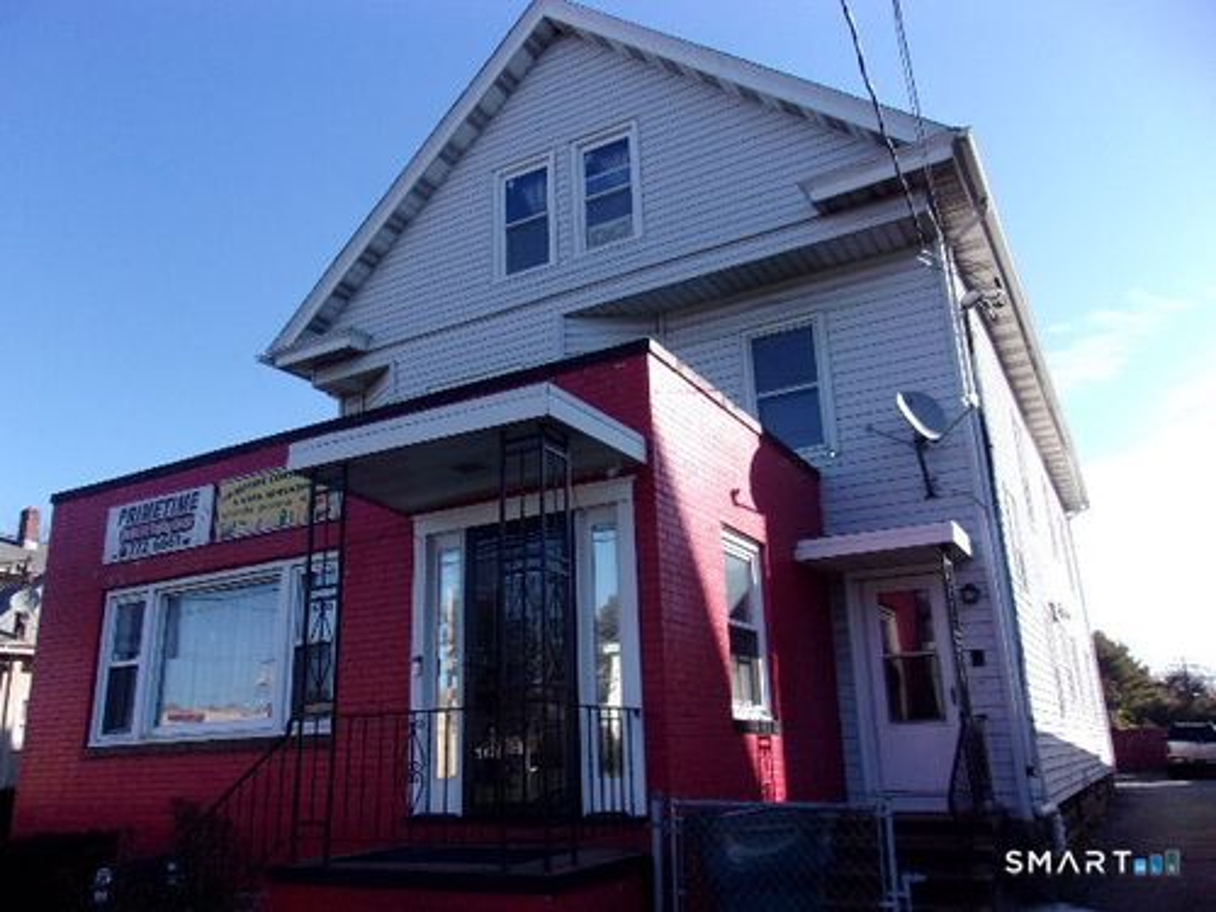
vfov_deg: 51.4
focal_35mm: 27
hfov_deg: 65.3
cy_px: 456
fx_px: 948
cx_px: 608
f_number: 10.4
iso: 200
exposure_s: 1/140
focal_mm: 4.9
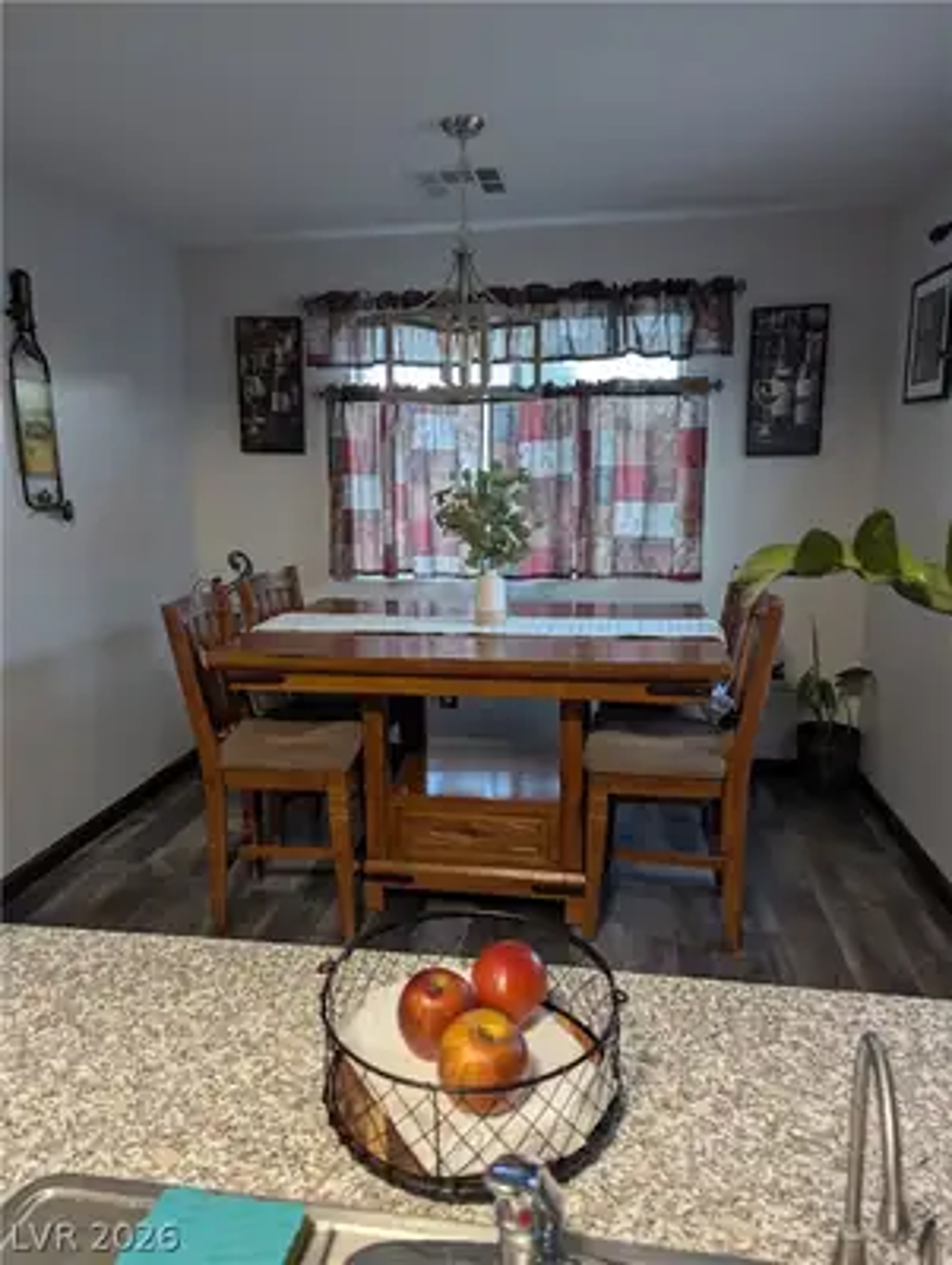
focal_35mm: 24
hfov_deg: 56.9
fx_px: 878
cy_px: 632
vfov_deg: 71.5
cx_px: 476
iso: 452
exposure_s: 1/120
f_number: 1.85
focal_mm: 6.81
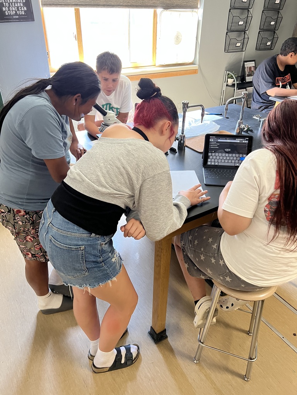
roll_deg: -0.6
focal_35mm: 26
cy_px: 198
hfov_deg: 53.1
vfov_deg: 67.3
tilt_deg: -32.9
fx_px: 297
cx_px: 148
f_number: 1.5
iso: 200
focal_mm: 5.7
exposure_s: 1/60
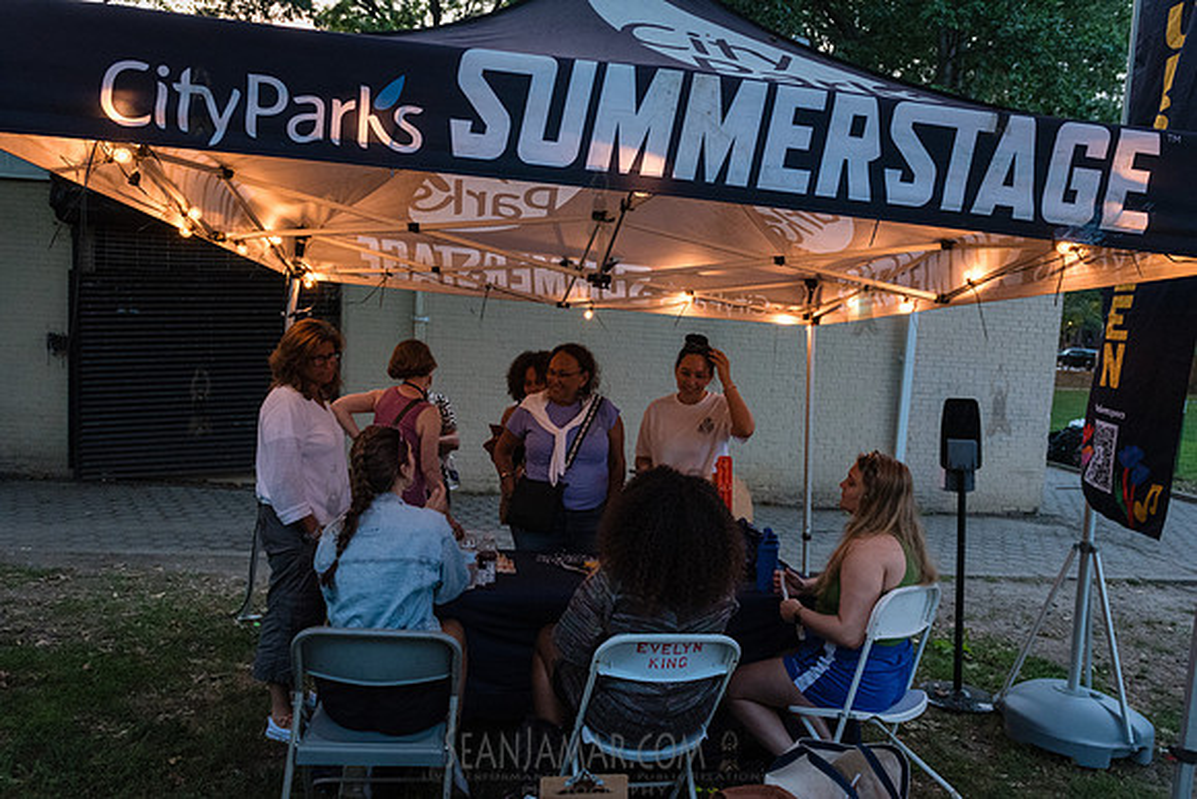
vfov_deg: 51.0
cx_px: 615
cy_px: 400
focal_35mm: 25
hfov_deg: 71.1
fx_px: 837
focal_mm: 24
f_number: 3.5
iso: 5000
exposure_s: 1/160
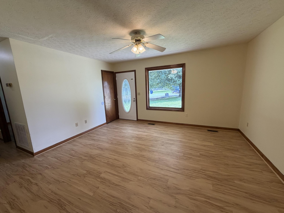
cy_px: 106
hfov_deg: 102.1
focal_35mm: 14
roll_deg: +2.7
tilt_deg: -8.6
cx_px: 142
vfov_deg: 85.7
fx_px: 115
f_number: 2.2
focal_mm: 2.22
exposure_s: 1/120
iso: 125
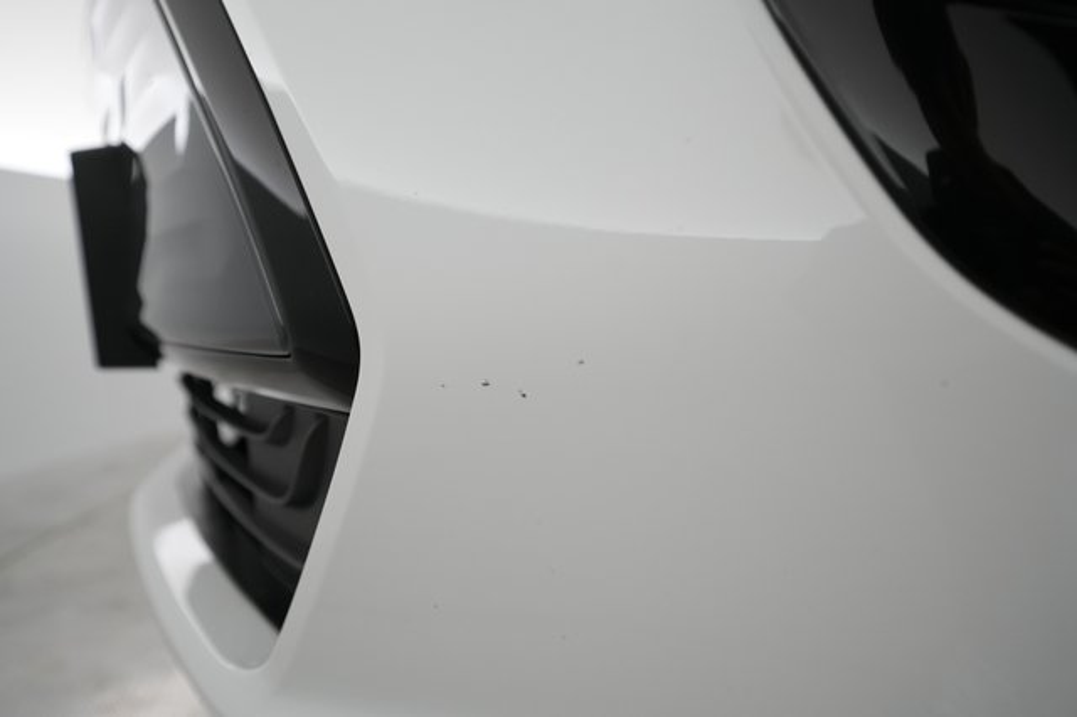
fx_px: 837
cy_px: 358
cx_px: 538
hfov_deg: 65.5
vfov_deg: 46.4
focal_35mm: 28
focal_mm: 28
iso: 1250
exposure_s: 1/100
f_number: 4.5
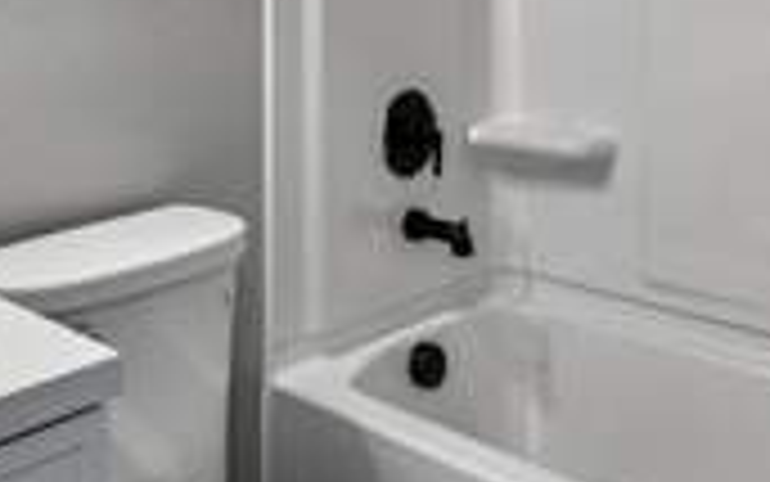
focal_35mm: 43
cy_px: -72
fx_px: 903
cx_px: 189
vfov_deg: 27.0
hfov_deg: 44.6
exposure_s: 1/4
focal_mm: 10
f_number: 7.1
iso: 125
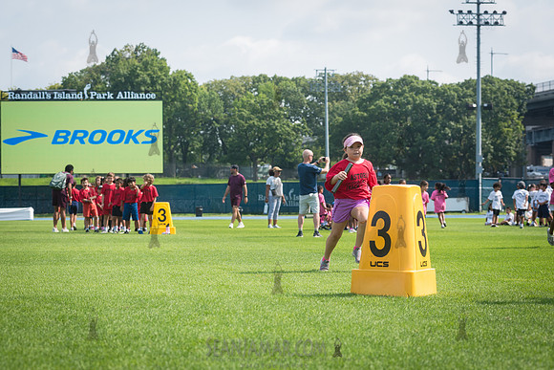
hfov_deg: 19.5
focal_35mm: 105
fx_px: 1616
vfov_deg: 13.0
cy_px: 185
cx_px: 277
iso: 160
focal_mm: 105
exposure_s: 1/400
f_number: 5.6
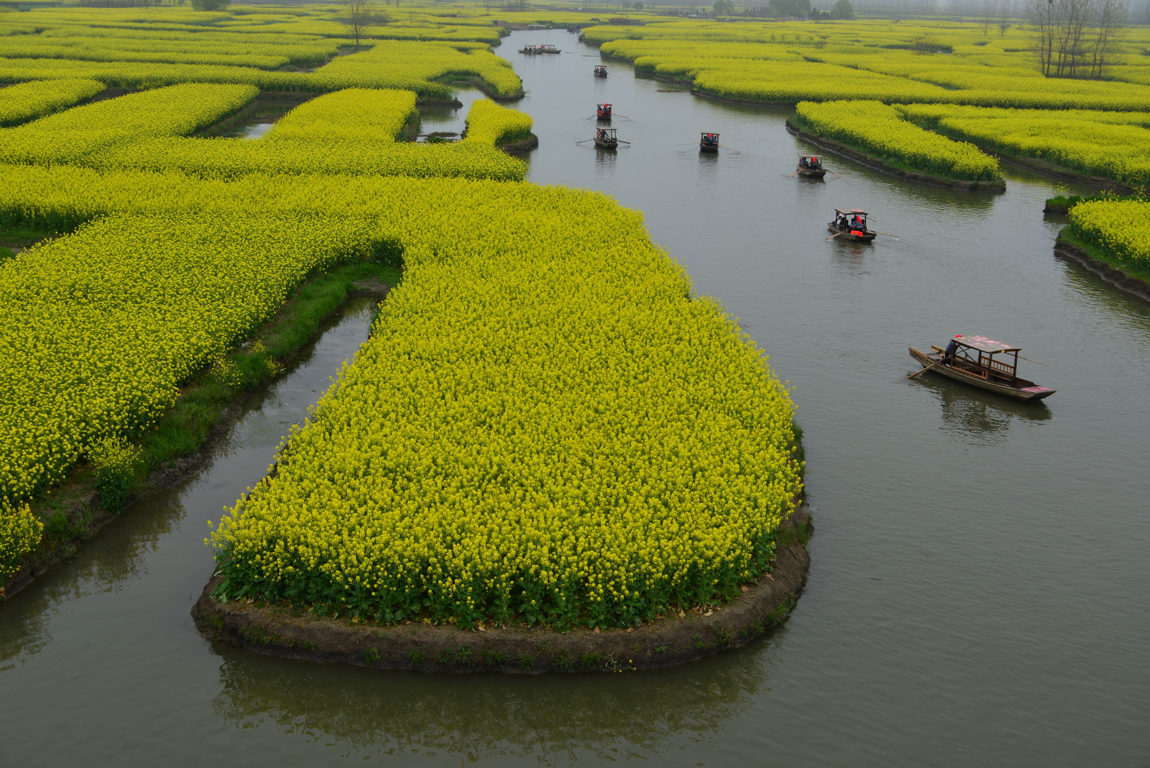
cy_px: 384
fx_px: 1342
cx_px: 575
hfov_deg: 46.4
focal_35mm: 42
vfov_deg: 31.9
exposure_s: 1/160
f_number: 8
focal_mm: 42
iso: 100
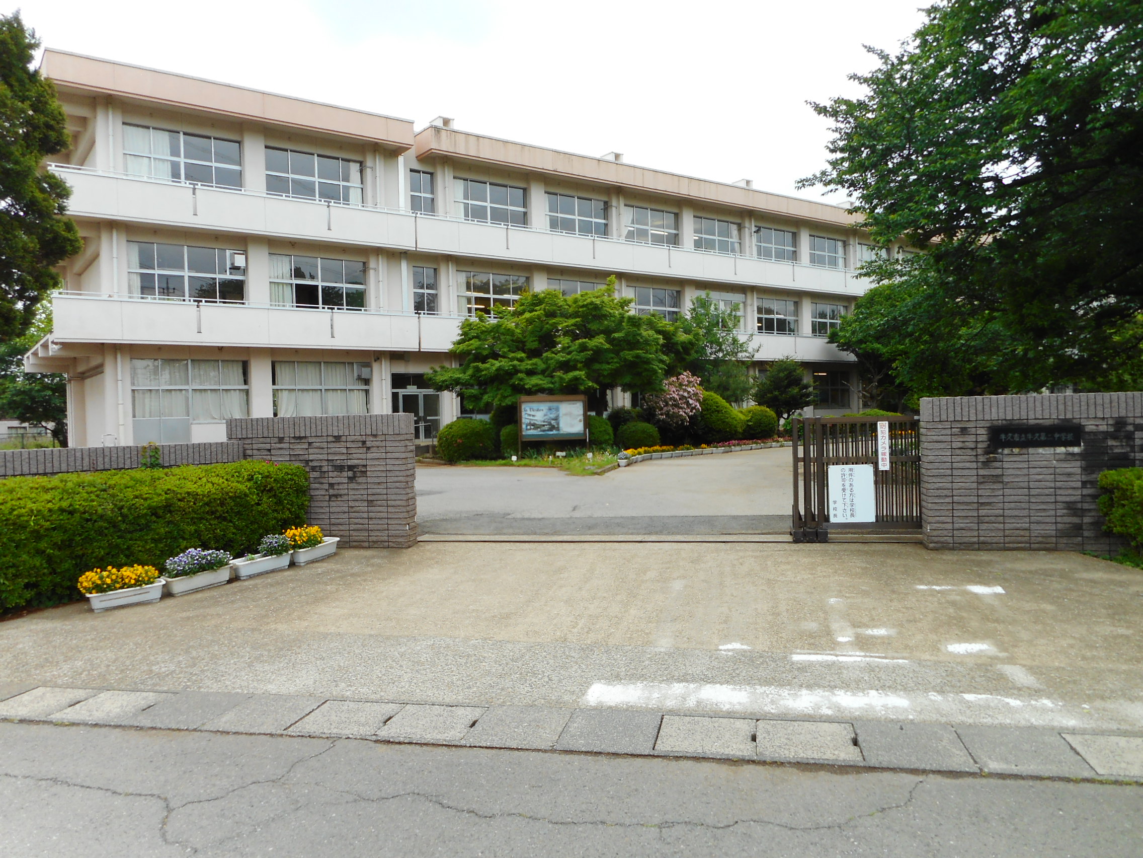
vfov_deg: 54.9
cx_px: 572
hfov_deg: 69.4
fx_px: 825
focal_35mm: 25
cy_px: 429
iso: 80
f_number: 3.7
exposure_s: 1/60
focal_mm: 4.5
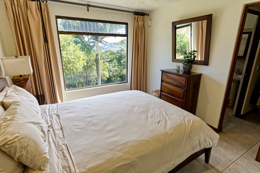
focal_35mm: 20
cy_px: 86
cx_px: 130
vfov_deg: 61.9
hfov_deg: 84.0
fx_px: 144
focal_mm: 20
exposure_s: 1/100
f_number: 8
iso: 400
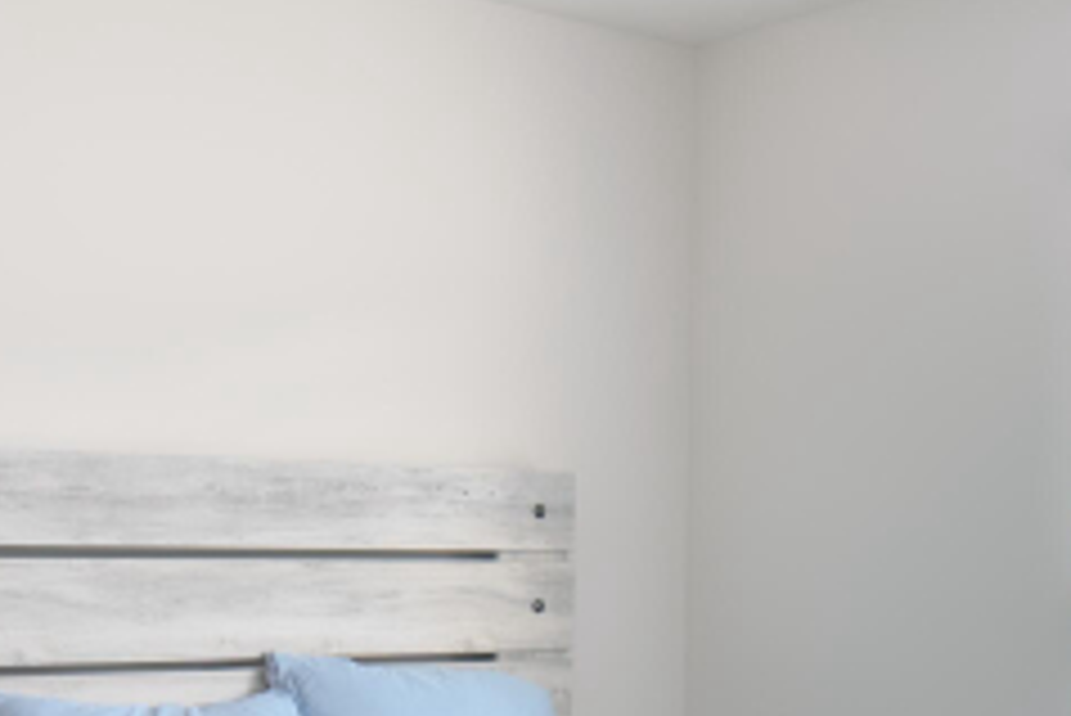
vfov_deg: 20.0
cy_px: 896
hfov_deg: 31.9
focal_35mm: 63
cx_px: 558
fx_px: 1875
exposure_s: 1/200
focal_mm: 20
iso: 640
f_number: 3.5
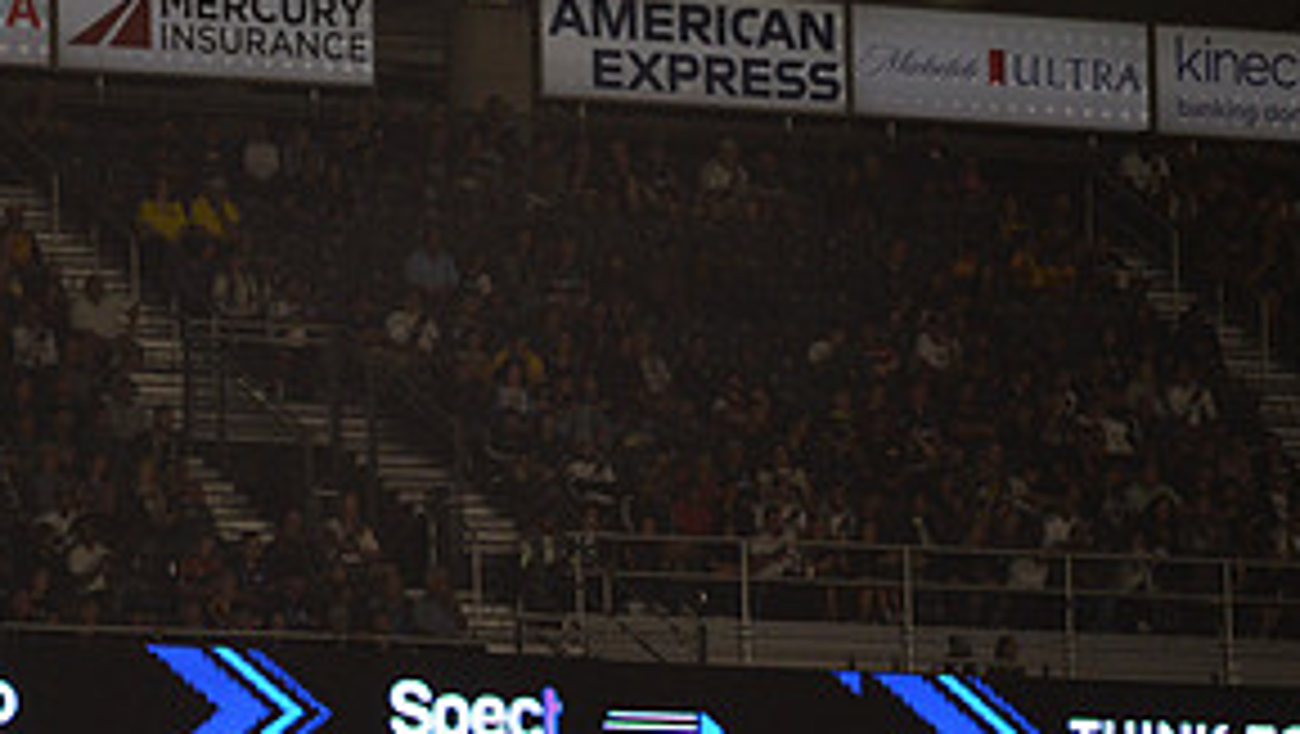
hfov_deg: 5.7
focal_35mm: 378
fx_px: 13038
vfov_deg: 3.2
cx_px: 571
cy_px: 741
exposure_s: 1/3200
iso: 1600
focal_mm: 180
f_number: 2.8
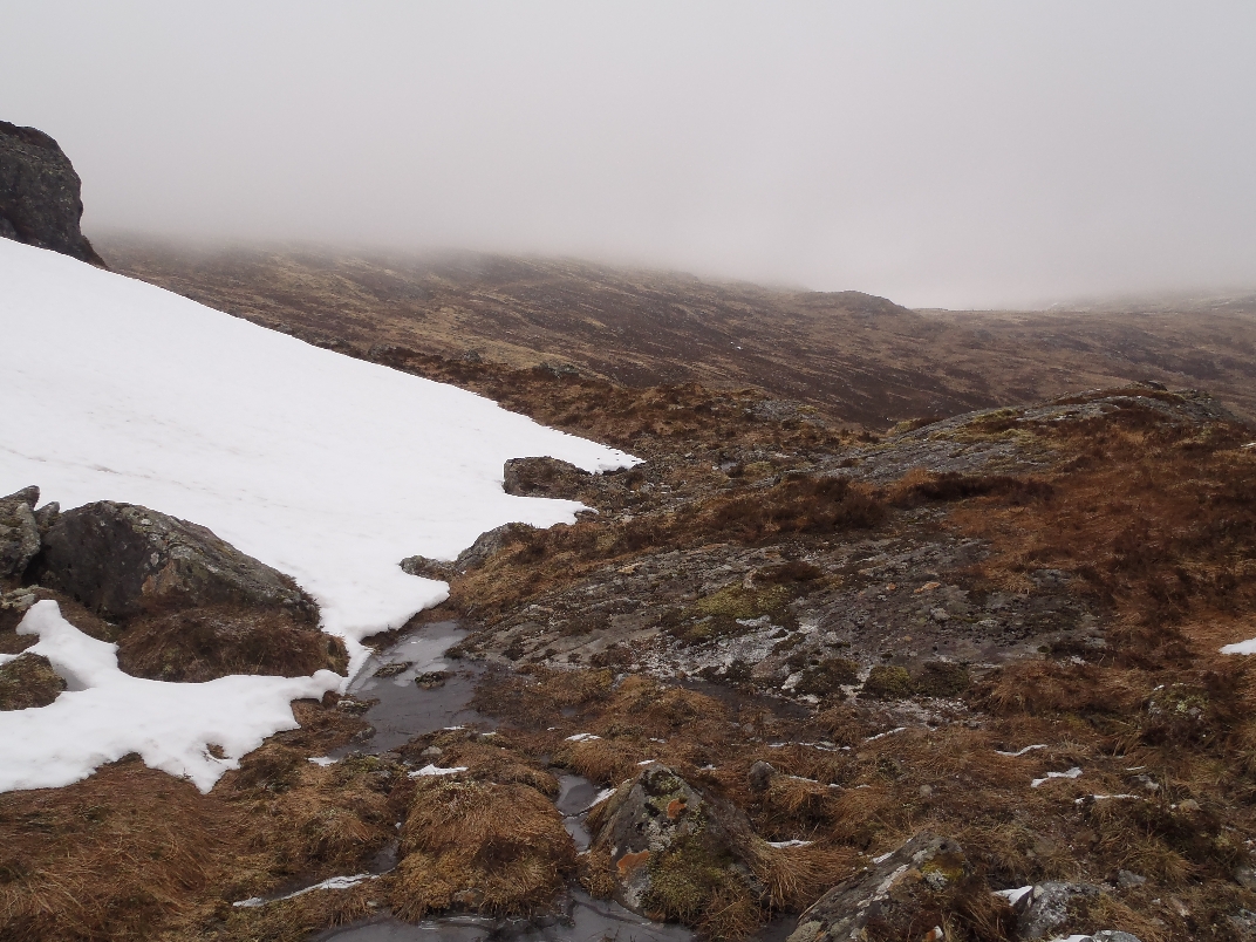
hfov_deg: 63.4
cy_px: 471
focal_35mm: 28
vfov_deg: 49.7
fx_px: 1016
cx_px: 628
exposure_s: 1/100
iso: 80
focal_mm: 5
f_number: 4.5
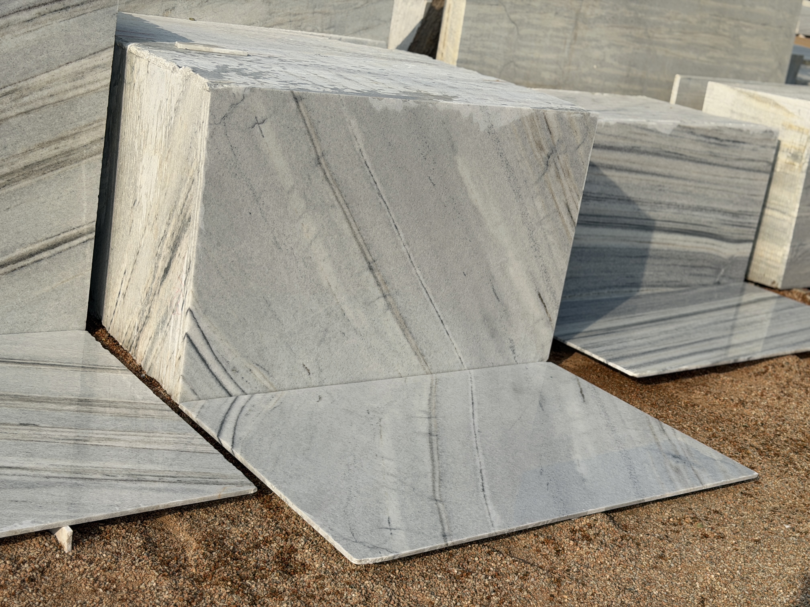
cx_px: 405
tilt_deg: -19.9
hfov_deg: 39.7
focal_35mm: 48
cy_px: 304
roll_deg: -10.6
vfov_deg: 30.3
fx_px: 1123
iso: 64
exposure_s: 1/8772
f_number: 1.78
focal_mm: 6.76
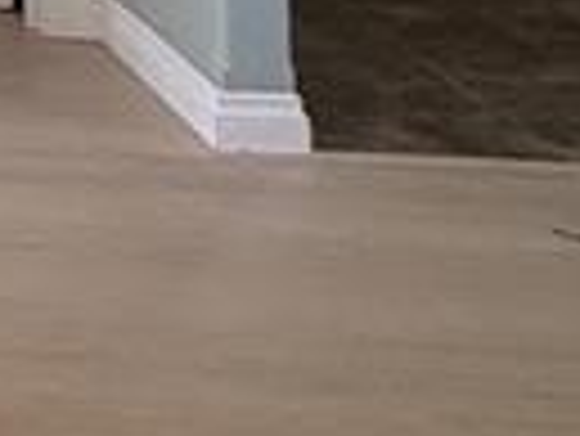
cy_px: -530
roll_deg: +3.1
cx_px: -994
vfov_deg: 11.5
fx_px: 1862
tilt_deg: -0.7
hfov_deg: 12.1
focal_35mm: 111
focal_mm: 2.22
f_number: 2.2
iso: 160
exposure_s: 1/120
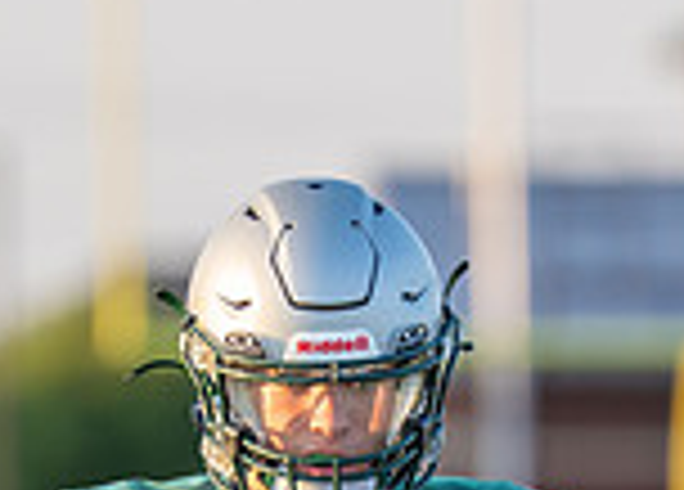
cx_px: 431
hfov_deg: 2.0
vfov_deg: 1.4
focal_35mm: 998
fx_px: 19413
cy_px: 643
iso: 320
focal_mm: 200
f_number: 2.8
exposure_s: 1/1000
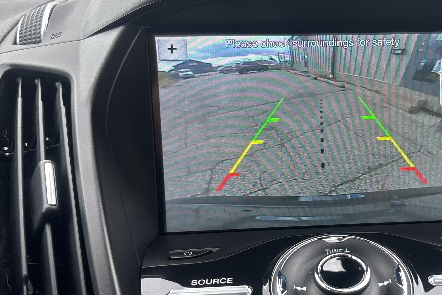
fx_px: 626
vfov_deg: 26.5
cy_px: 167
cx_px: 326
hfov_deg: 38.0
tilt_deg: -20.3
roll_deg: -2.0
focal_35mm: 51
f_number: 1.6
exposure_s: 1/191
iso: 50
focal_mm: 5.96
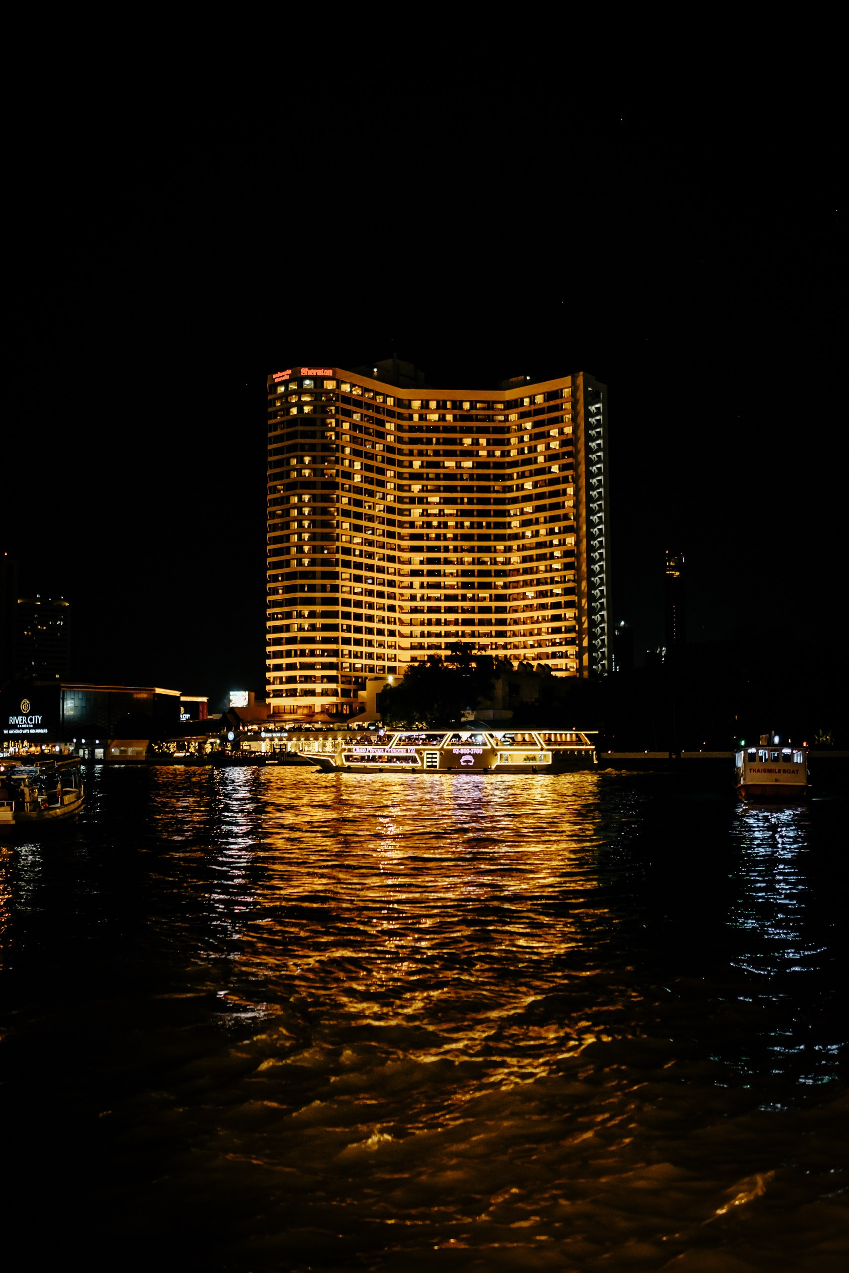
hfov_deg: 37.9
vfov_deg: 54.4
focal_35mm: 35
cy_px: 636
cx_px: 424
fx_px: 1238
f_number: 1.4
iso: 640
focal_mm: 23
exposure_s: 1/125
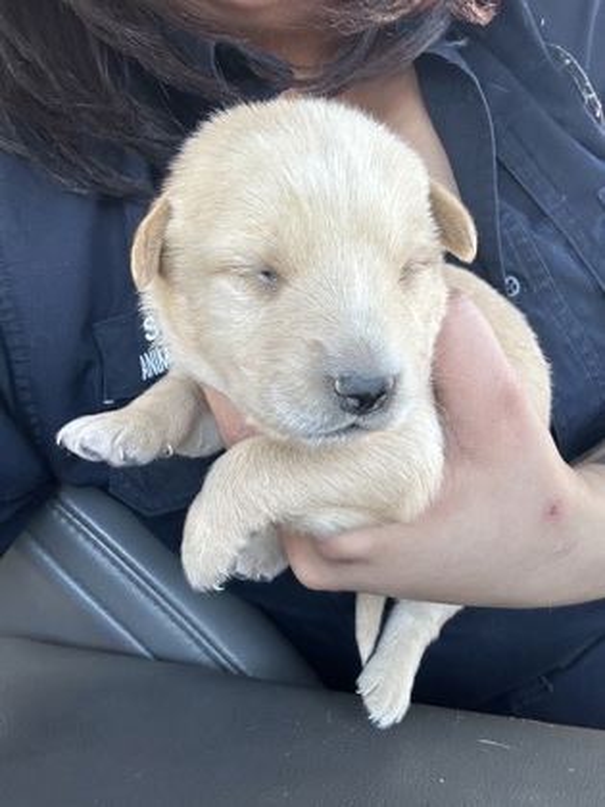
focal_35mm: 30
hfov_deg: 46.8
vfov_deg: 60.0
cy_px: 404
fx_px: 699
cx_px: 302
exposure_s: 1/68
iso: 80
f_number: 1.9
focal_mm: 2.69
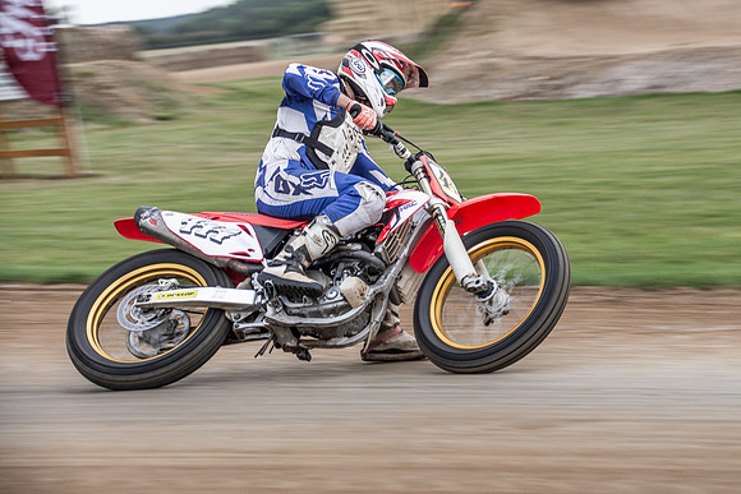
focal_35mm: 160
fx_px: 3290
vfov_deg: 8.6
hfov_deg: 12.8
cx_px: 403
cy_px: 225
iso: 160
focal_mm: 98
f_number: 8
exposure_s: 1/200
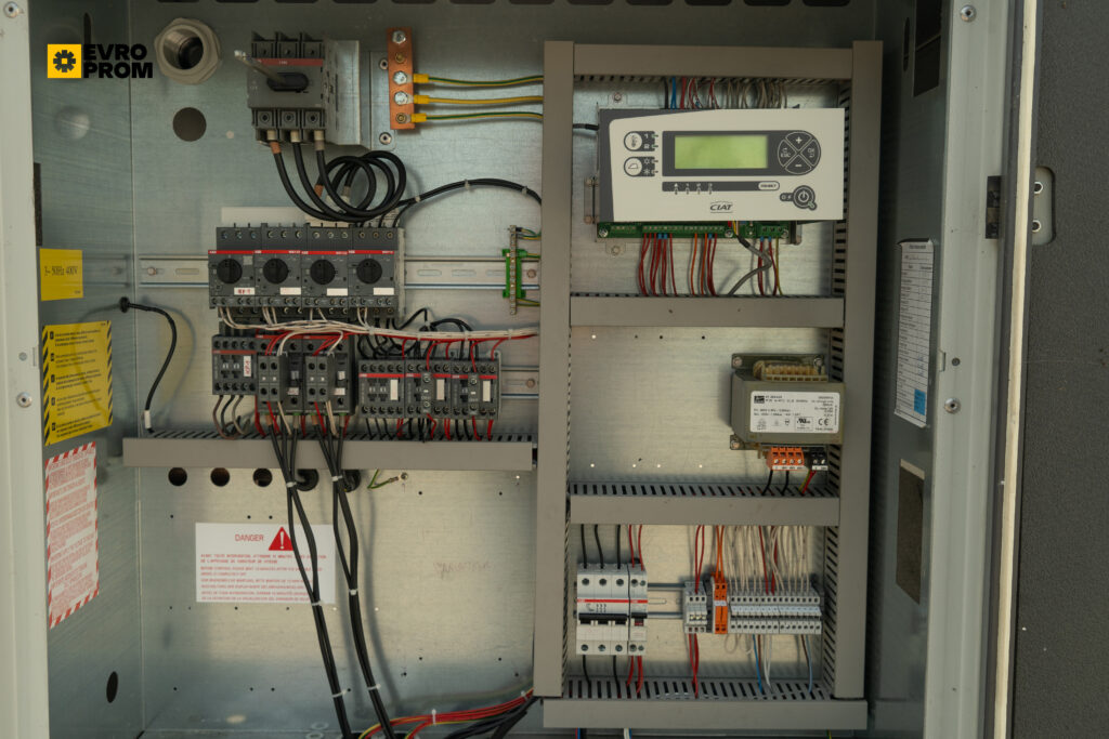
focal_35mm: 35
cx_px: 554
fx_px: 1078
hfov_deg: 54.4
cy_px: 370
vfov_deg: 37.9
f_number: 7.1
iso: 100
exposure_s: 1/100
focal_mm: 35
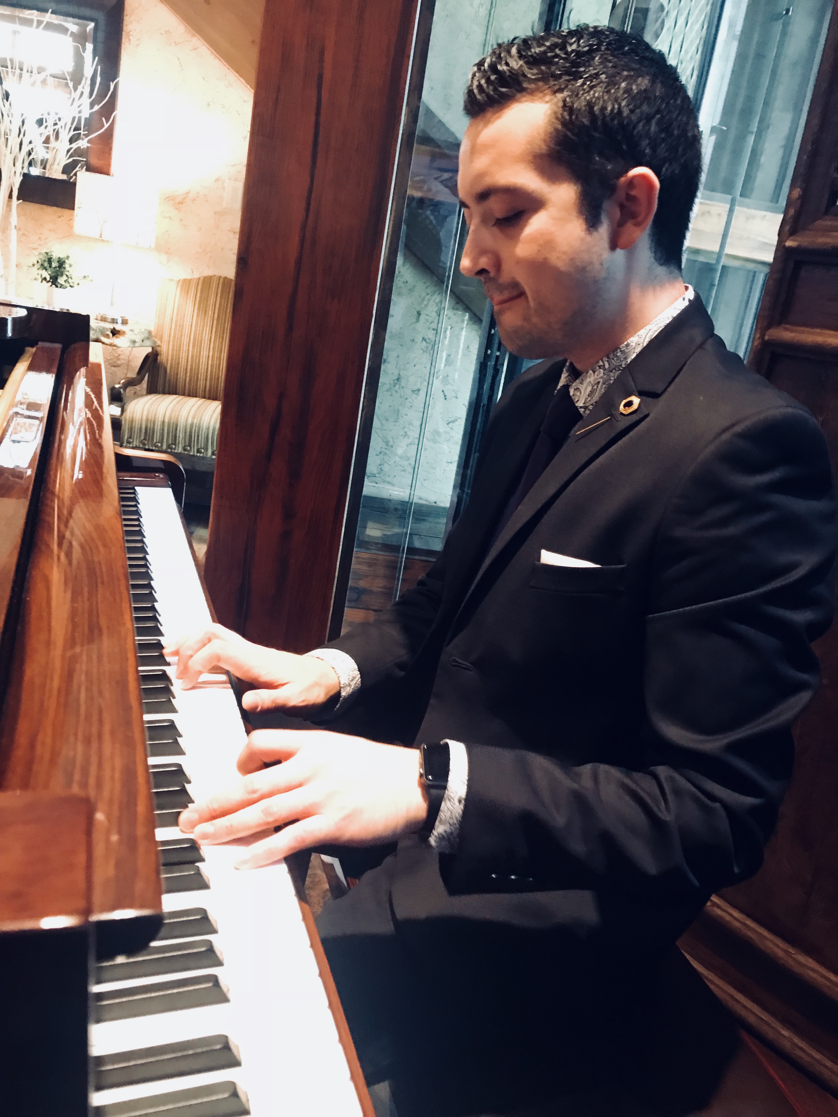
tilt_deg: -16.1
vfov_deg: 63.4
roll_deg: -9.7
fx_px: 904
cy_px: 558
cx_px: 419
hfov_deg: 49.7
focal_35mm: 28
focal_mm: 3.99
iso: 100
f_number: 1.8
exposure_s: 1/7
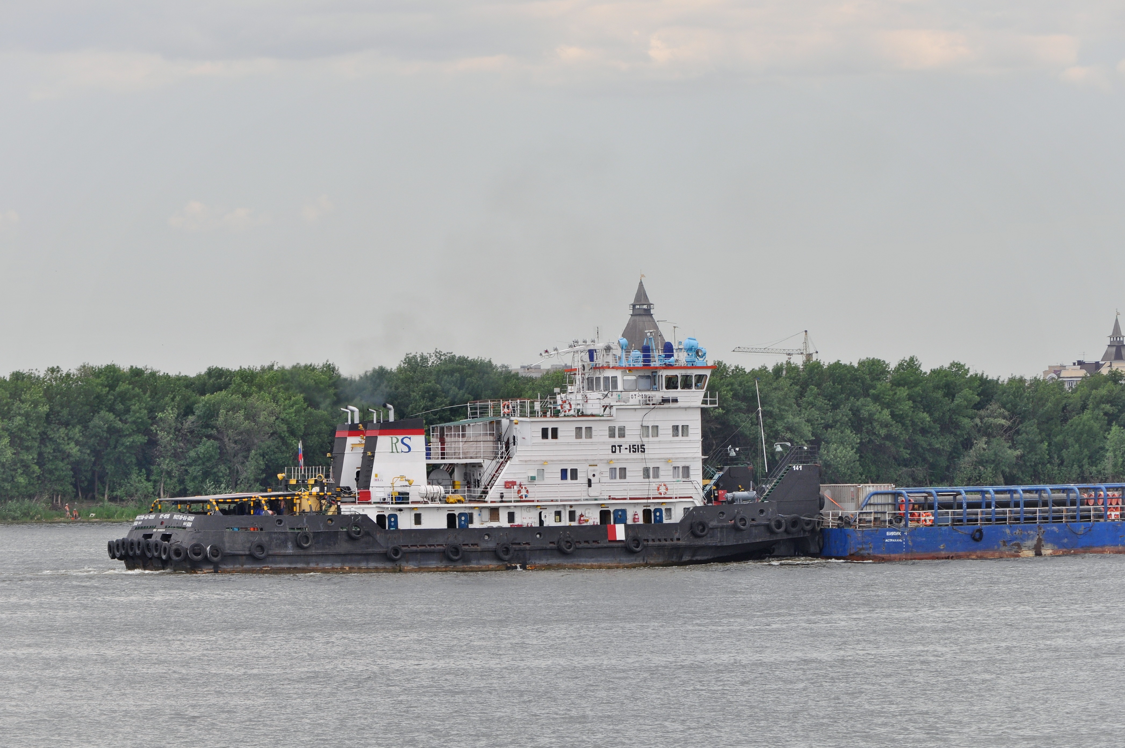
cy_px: 374
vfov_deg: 9.1
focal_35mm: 150
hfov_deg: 13.7
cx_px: 562
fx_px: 4682
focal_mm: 100
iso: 200
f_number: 8
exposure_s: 1/250
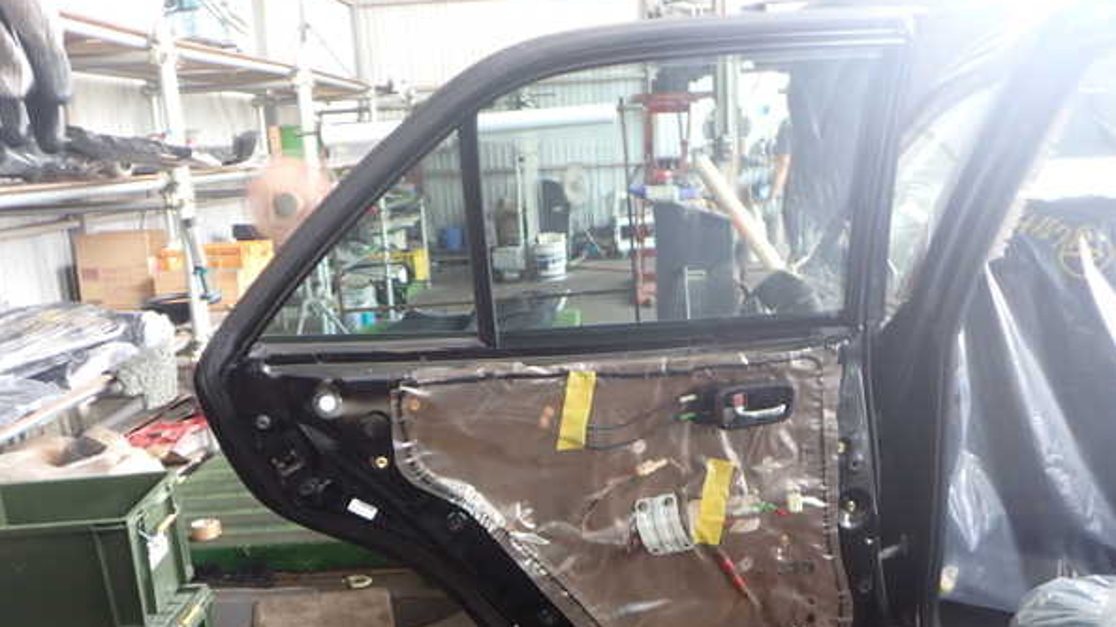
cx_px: 560
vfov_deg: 35.5
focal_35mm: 33
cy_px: 366
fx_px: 976
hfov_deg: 59.5
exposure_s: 1/80
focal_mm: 5.4
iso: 200
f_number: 2.3
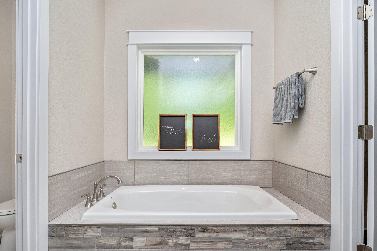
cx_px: 188
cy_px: 126
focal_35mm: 20
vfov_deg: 61.8
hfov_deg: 84.0
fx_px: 209
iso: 320
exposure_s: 1/100
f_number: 9
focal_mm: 20
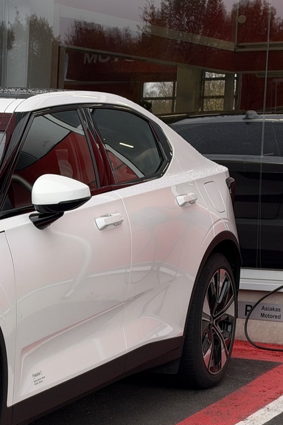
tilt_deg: -5.8
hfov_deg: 12.2
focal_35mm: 106
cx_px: -164
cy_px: 333
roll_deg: +1.3
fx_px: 1250
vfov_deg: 19.1
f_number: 1.8
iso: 64
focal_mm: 6.93
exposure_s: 1/555
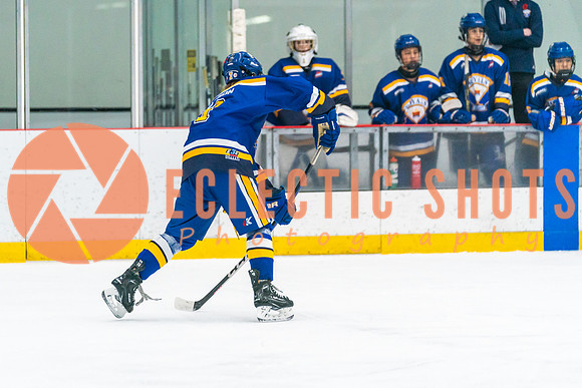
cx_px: 250
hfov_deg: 9.6
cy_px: 175
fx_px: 3452
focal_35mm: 213
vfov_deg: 6.4
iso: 3200
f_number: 2.8
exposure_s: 1/1250
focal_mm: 158
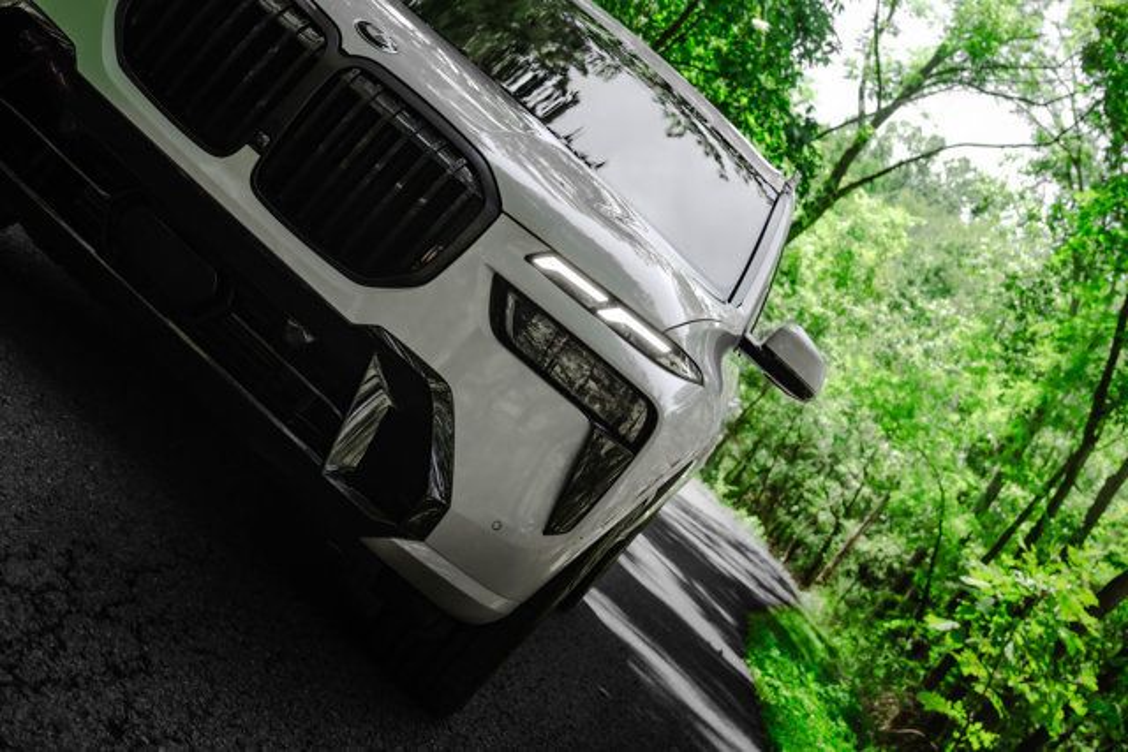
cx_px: 564
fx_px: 1630
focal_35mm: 52
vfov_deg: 26.0
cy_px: 376
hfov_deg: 38.2
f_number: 8
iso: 800
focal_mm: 52
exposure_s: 1/500
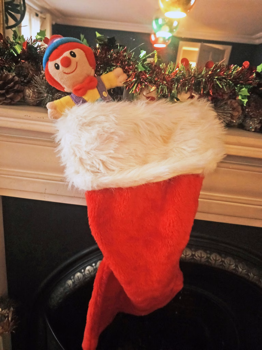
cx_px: 131
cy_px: 175
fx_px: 232
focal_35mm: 23
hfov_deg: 58.9
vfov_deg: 73.9
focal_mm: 6.3
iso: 800
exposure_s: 1/10
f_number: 1.7
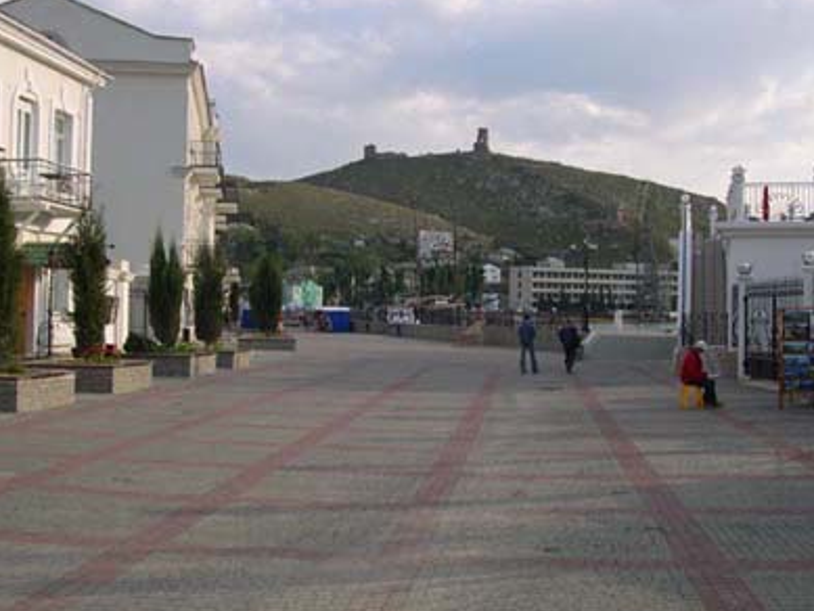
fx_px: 1035
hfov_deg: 42.8
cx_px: 352
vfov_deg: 32.9
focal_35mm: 44
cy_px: 295
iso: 100
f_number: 7.6
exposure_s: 1/134
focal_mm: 8
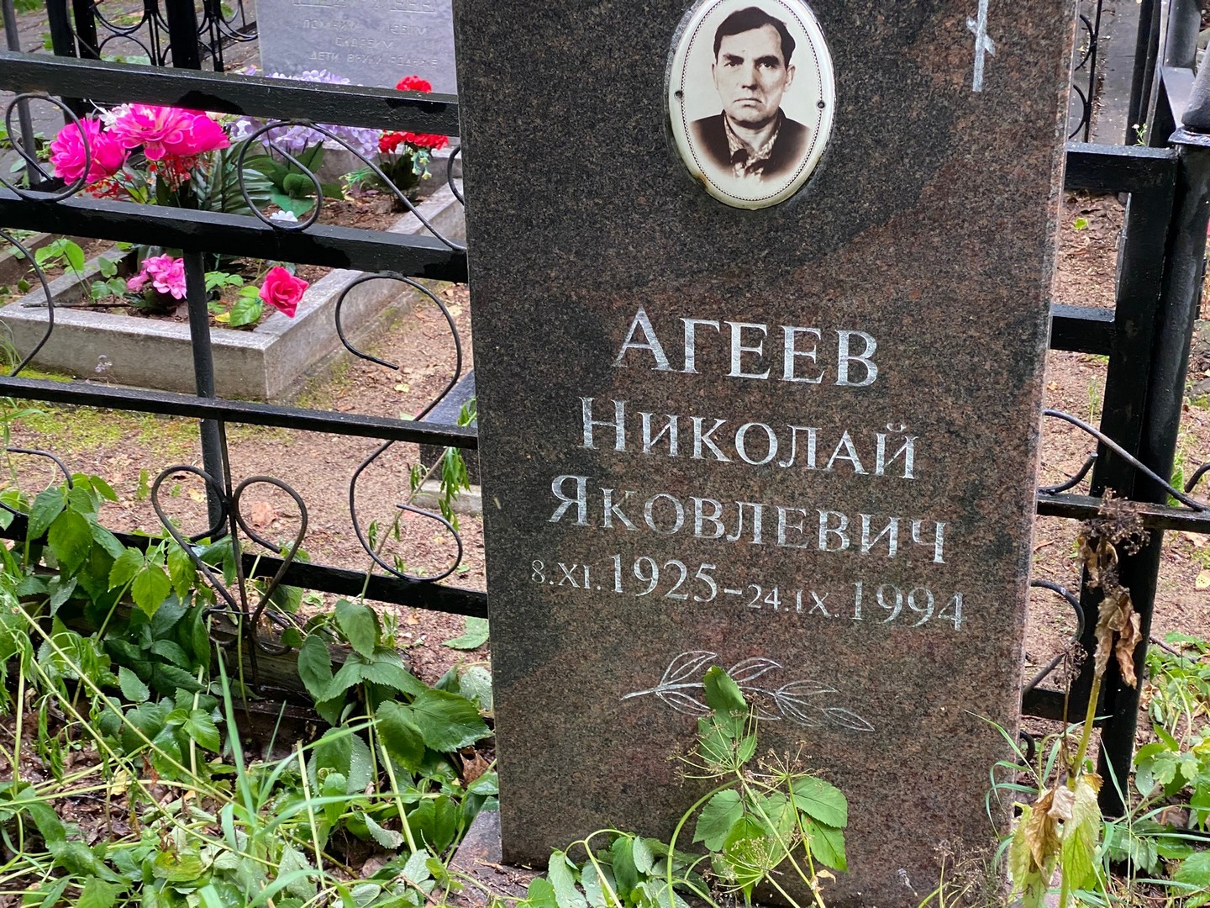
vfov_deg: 28.0
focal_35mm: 52
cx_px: 605
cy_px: 454
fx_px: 1818
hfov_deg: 36.8
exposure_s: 1/65
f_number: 2
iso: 160
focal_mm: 6
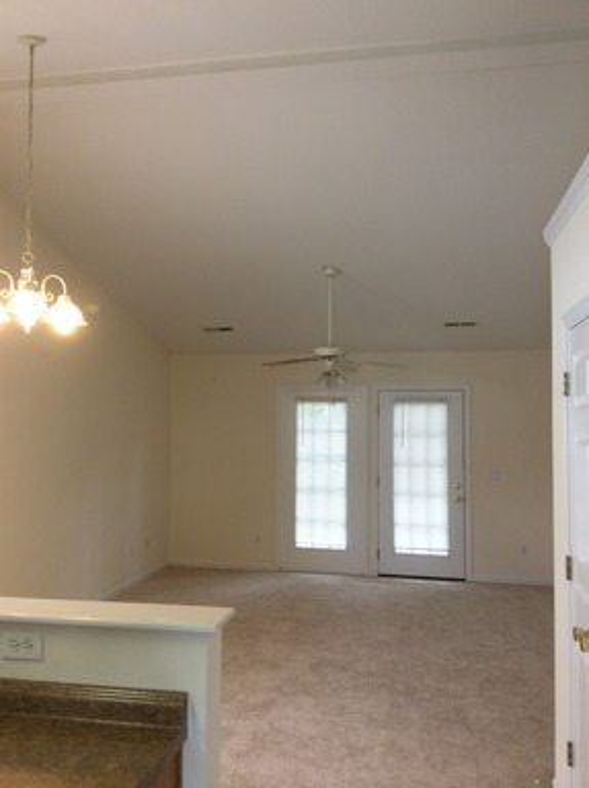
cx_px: 294
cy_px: 394
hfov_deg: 42.9
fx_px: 750
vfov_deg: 55.4
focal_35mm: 33
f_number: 2.4
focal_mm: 3.3
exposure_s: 1/30
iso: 32
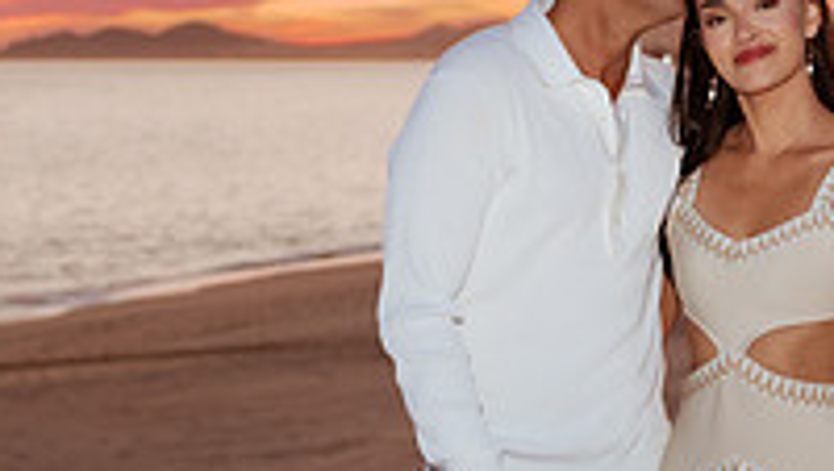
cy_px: 368
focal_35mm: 115
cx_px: 683
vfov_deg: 10.5
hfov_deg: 18.4
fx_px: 2546
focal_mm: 34
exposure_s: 1/100
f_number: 2.8
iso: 500
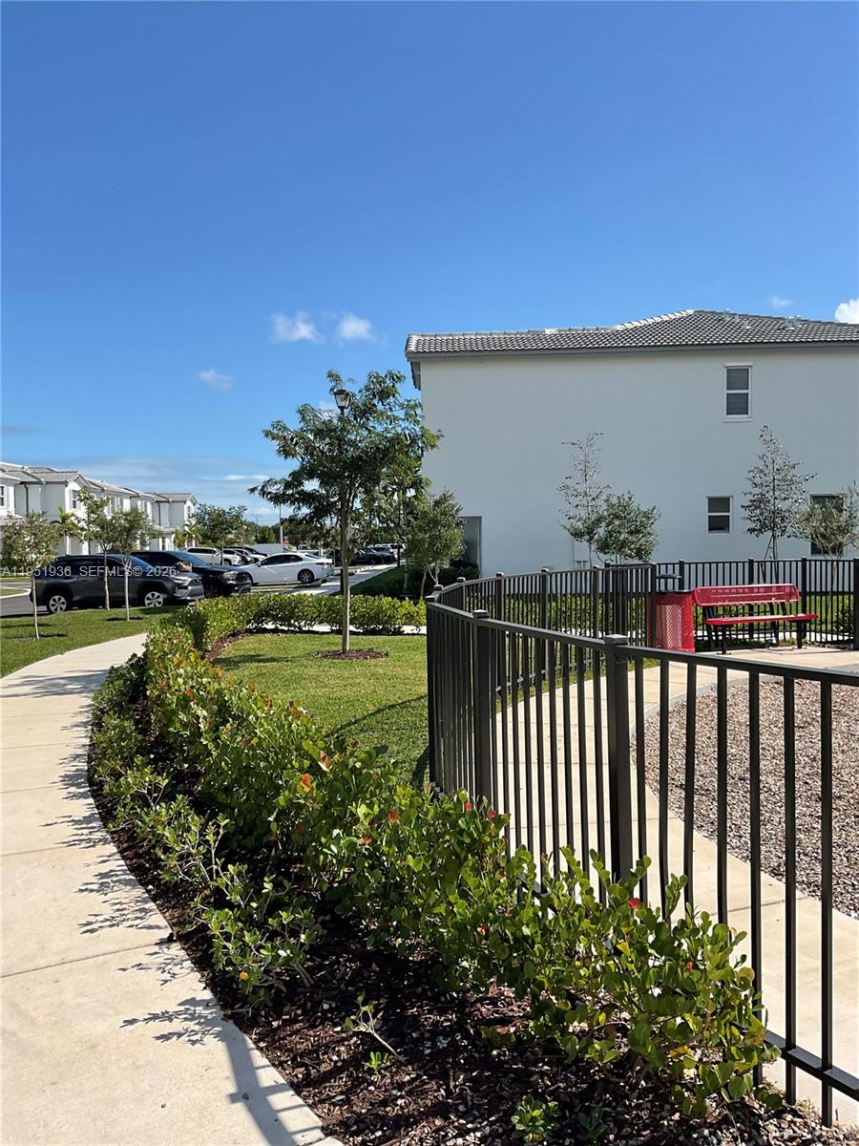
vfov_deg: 61.7
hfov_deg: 48.2
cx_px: 430
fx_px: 960
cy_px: 573
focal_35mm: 29
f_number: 1.8
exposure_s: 1/2320
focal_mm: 3
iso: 16
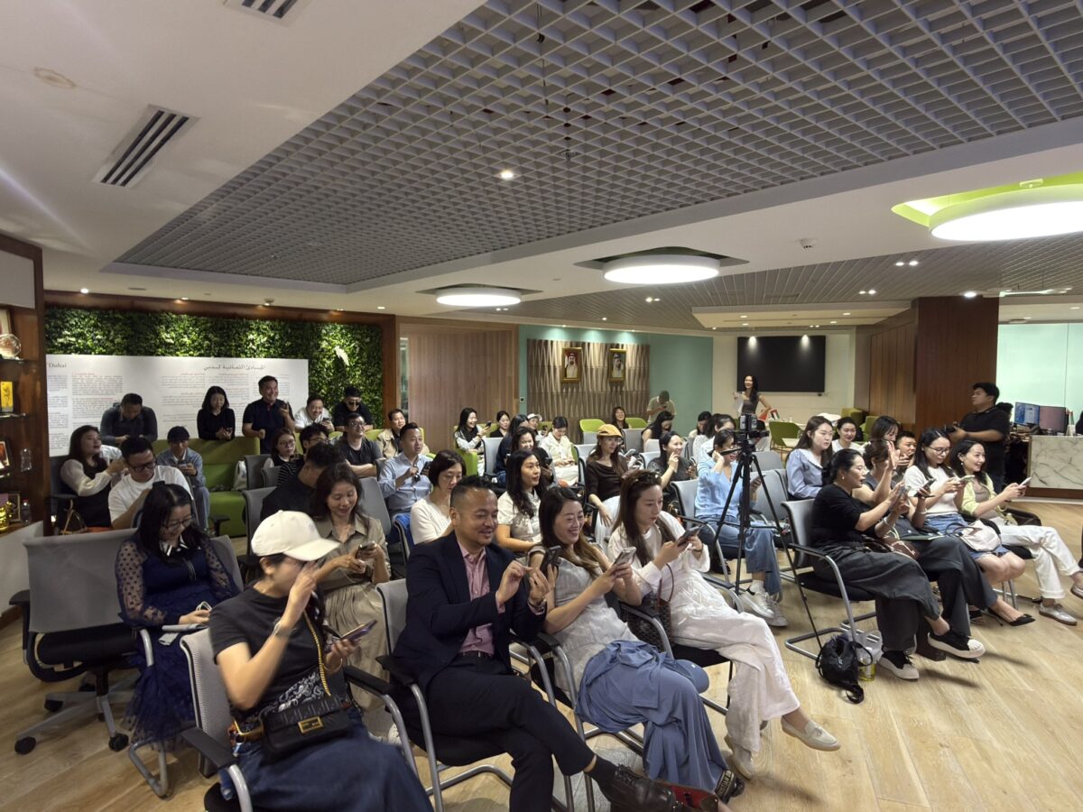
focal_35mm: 21
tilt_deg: -2.3
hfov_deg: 79.0
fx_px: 657
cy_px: 406
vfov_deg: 63.4
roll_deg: -0.4
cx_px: 542
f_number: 2.2
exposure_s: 1/25
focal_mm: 2.22
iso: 100
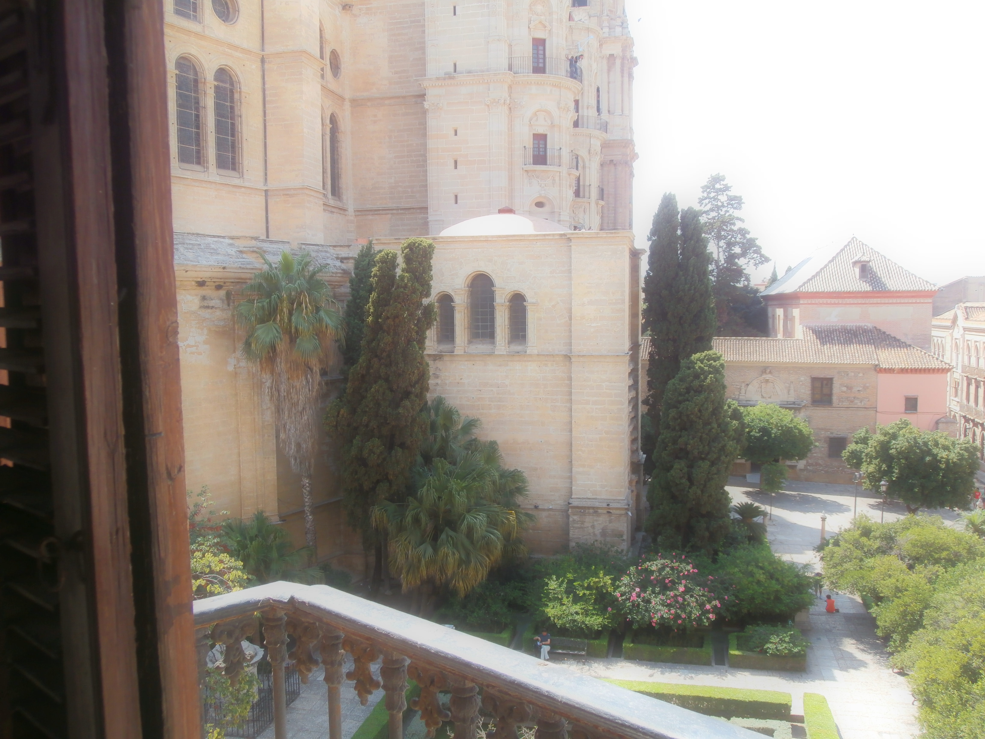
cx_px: 492
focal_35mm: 30
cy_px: 370
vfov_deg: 46.8
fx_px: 854
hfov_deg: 60.0
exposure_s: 1/250
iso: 100
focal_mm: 5.36
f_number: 3.5
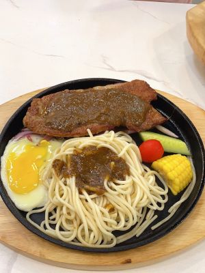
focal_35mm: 59
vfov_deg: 32.7
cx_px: 102
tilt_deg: -59.8
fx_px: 466
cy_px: 136
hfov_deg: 24.8
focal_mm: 4.2
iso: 100
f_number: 1.6
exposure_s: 1/50
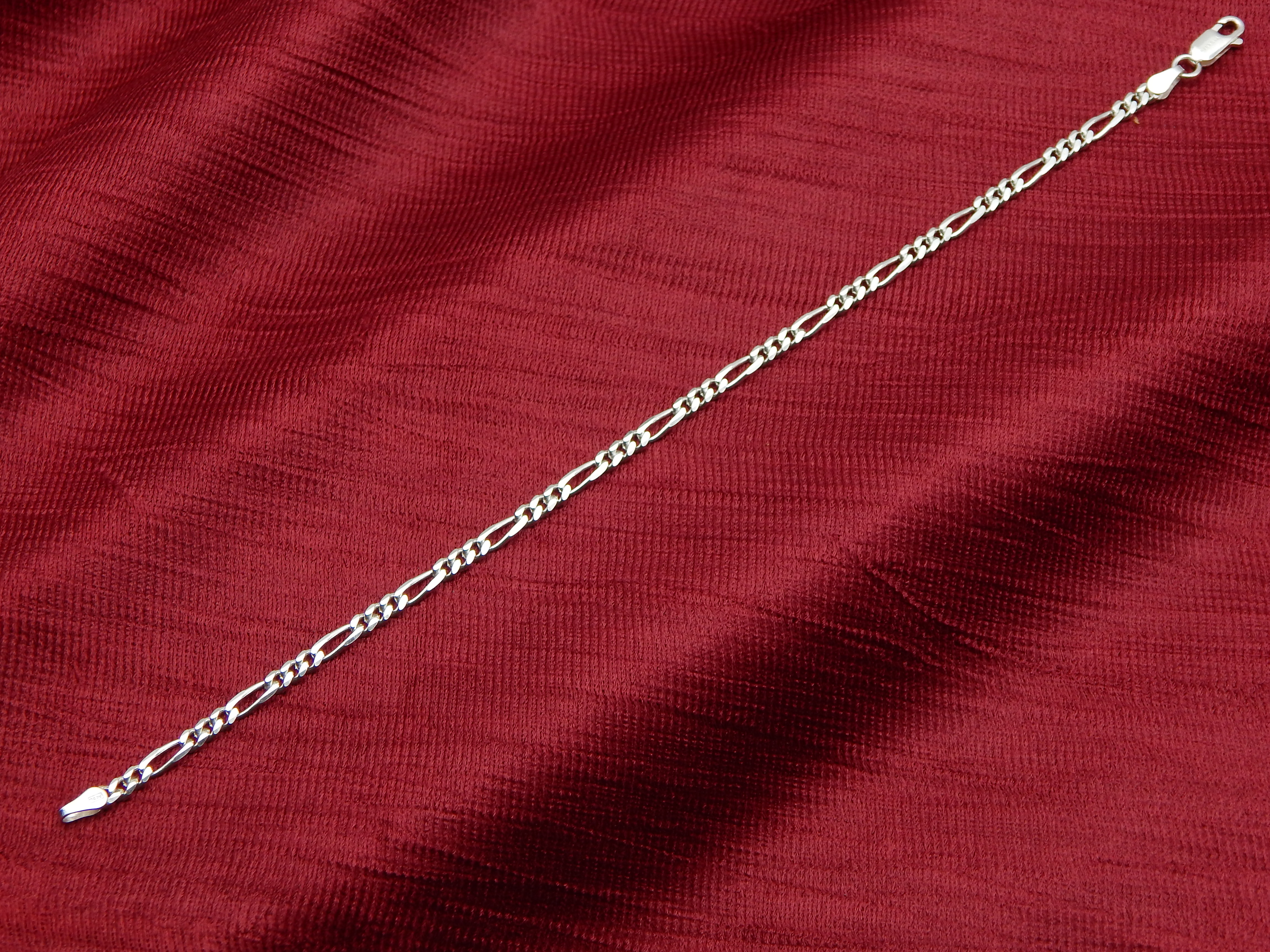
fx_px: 2531
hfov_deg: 28.2
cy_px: 476
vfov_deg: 21.3
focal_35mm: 69
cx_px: 635
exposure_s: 1/125
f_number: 4.1
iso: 125
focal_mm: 12.3
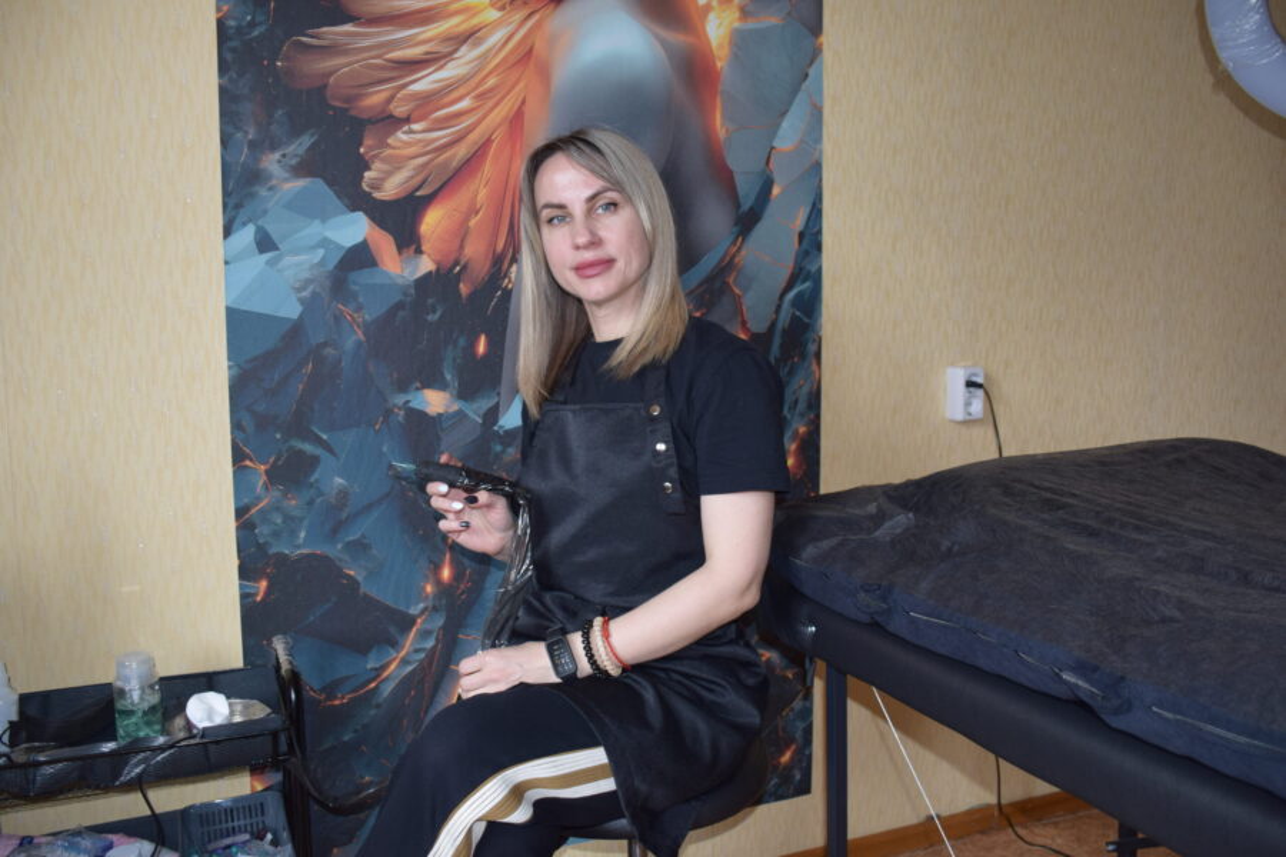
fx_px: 1072
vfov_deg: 43.6
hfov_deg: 61.9
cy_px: 428
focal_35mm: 30
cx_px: 643
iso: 400
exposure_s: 1/60
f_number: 3.5
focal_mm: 20
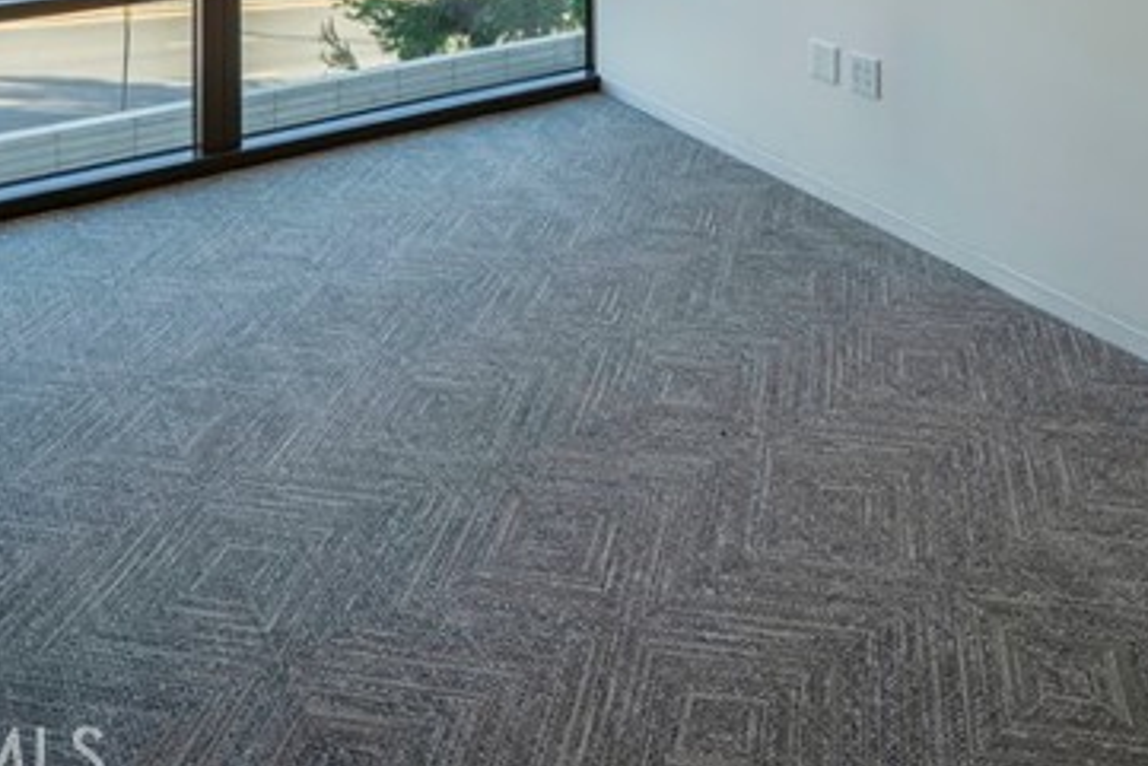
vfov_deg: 29.4
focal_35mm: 34
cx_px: 681
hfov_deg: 55.4
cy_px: -283
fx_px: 1085
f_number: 4
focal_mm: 12
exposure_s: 1/1250
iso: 100
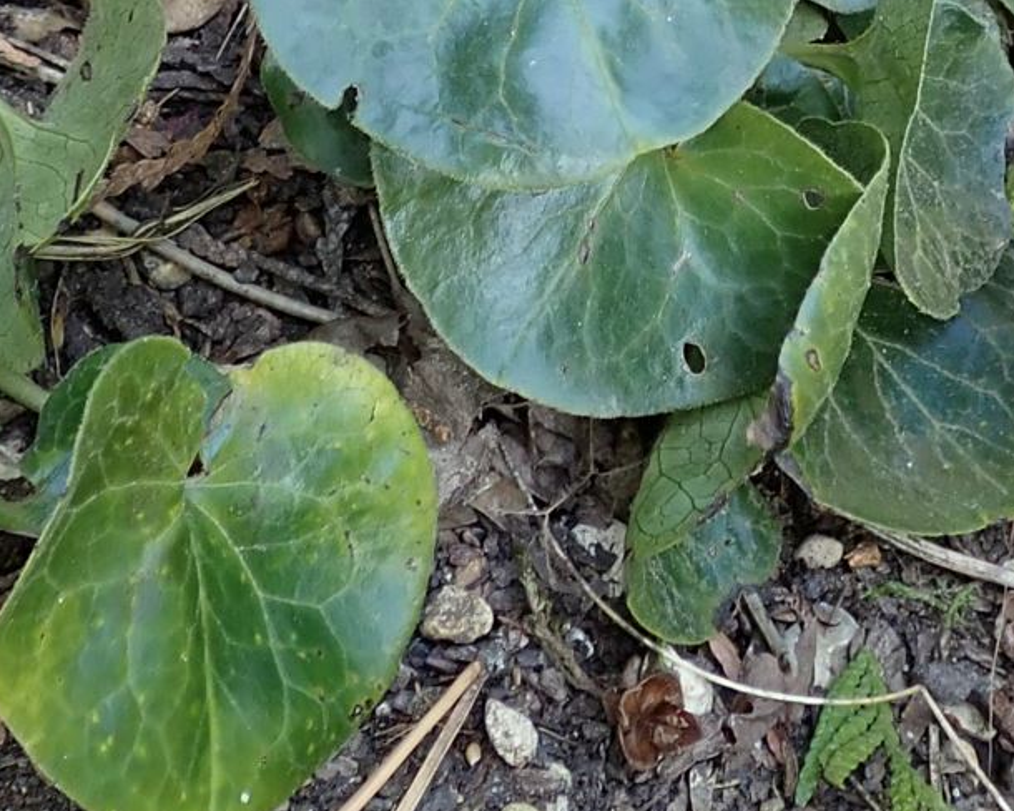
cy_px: -271
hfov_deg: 19.9
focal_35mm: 96
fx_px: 2881
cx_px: 638
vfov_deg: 15.2
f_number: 2.3
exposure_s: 1/100
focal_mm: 5.5
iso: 100
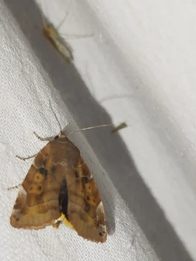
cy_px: 175
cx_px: 69
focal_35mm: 99
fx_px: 747
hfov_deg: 14.9
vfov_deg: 19.8
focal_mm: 5.31
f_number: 1.7
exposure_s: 1/50
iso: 100
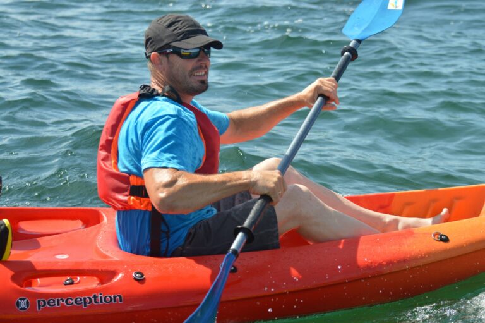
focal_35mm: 105
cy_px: 162
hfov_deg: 19.5
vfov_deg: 13.0
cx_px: 242
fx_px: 1414
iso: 200
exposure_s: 1/800
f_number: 4.5
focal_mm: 70
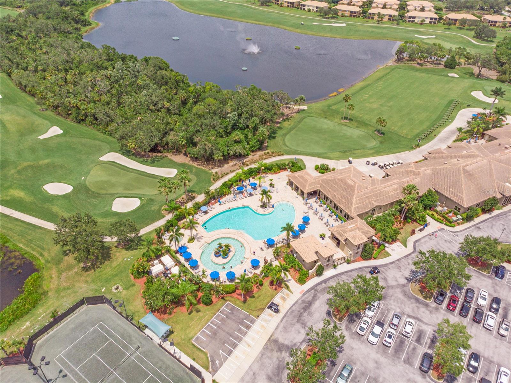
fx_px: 354
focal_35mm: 24
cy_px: 192
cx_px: 256
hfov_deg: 71.6
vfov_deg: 56.8
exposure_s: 1/1700
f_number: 2.8
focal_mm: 4.5
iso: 100
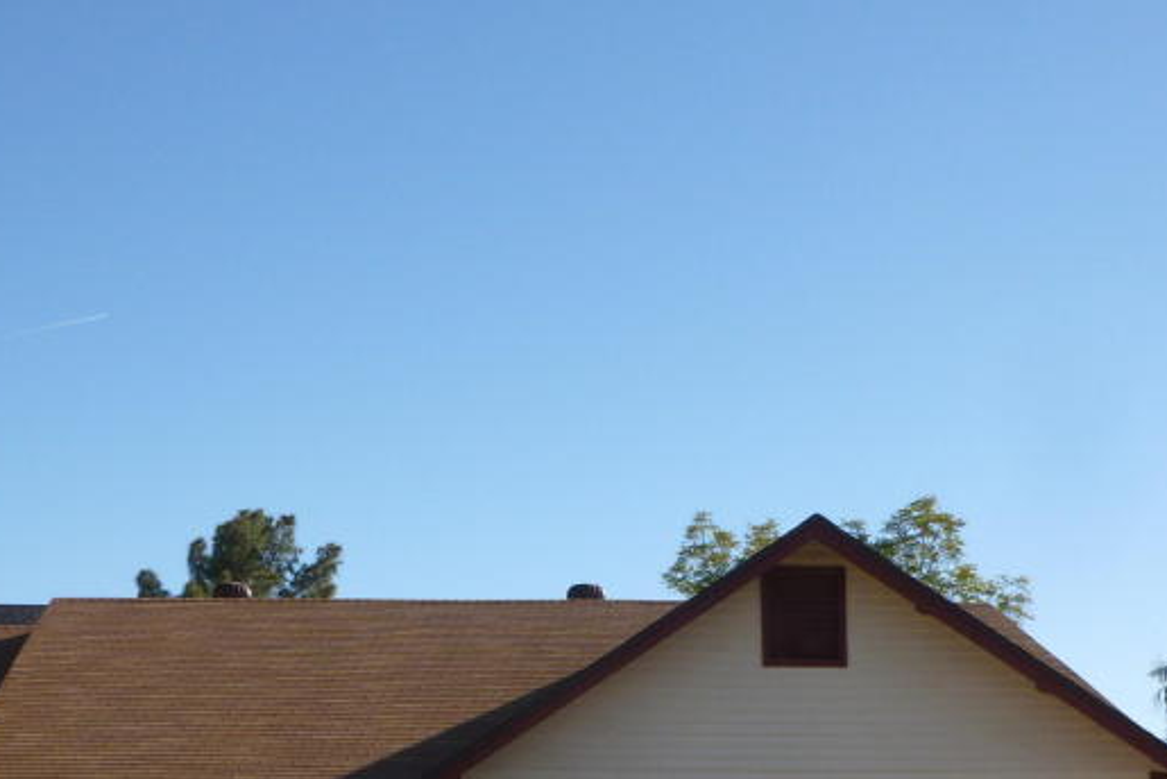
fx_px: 2011
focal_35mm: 62
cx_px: 295
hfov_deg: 31.8
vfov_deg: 21.5
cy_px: 670
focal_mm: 5.4
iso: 100
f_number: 3.4
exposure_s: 1/800
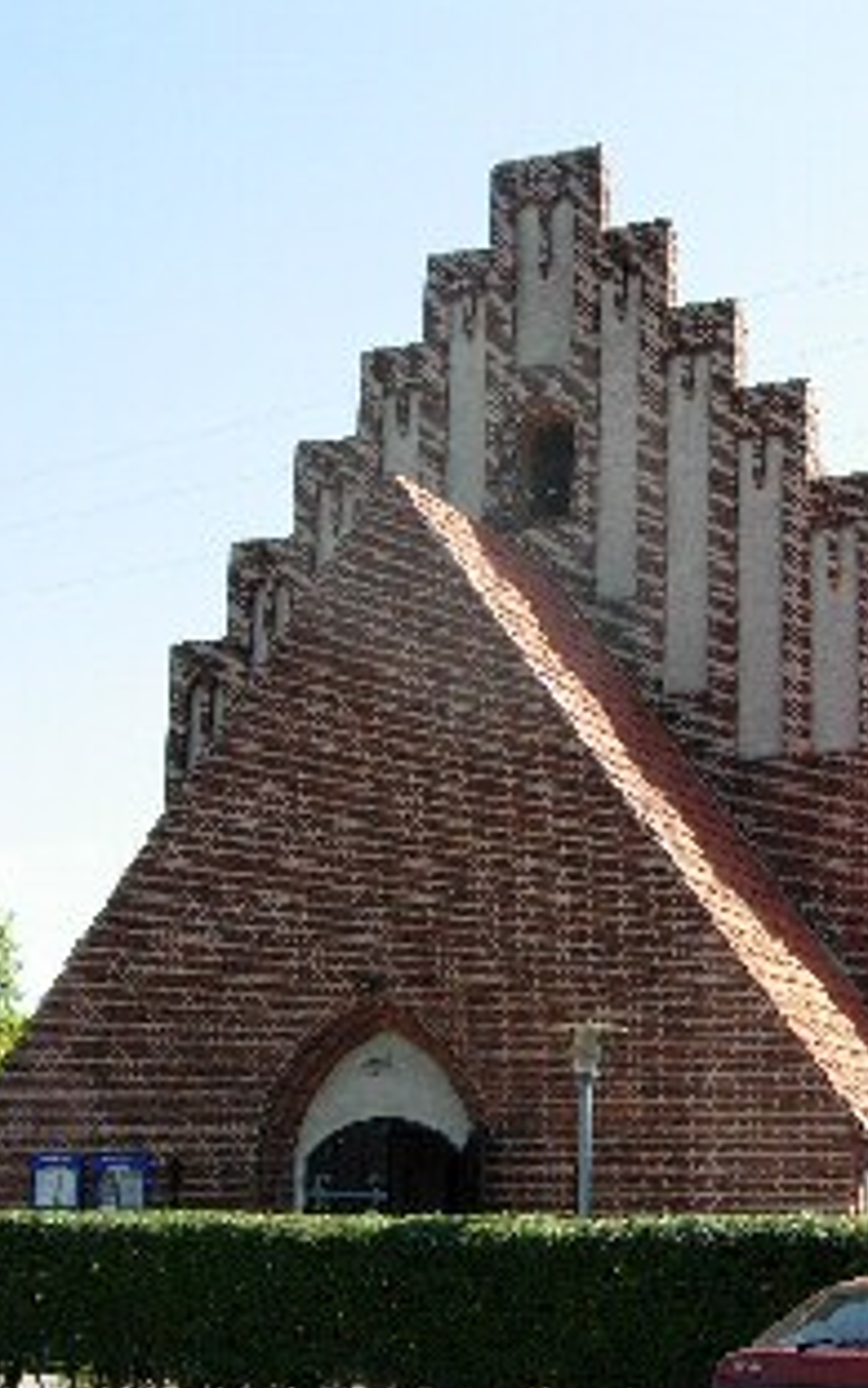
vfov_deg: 38.9
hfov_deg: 24.0
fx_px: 1968
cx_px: 826
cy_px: 687
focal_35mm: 52
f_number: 4.3
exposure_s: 1/235
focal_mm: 7.5
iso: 50
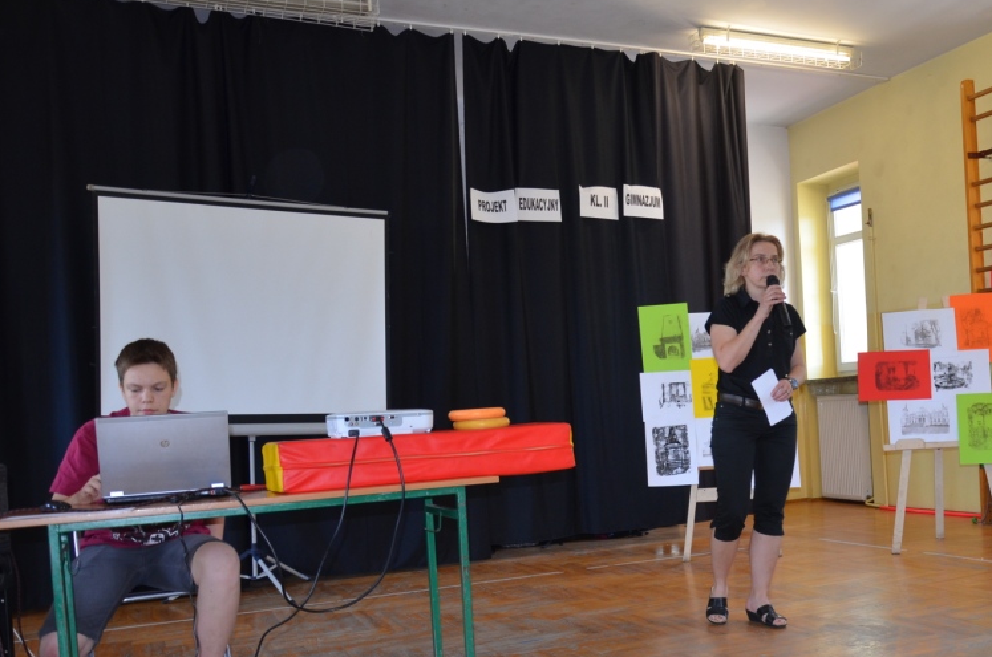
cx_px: 649
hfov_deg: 51.2
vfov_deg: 35.5
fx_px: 1018
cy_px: 422
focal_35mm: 37
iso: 450
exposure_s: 1/60
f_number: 3.5
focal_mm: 18
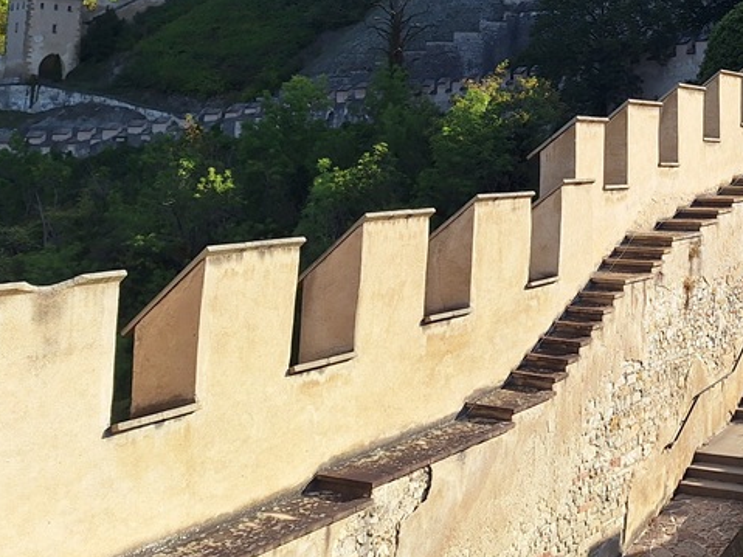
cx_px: 693
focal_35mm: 48
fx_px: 1030
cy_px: 26
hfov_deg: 36.7
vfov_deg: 28.7
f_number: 1.8
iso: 40
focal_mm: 5.54
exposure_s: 1/2445
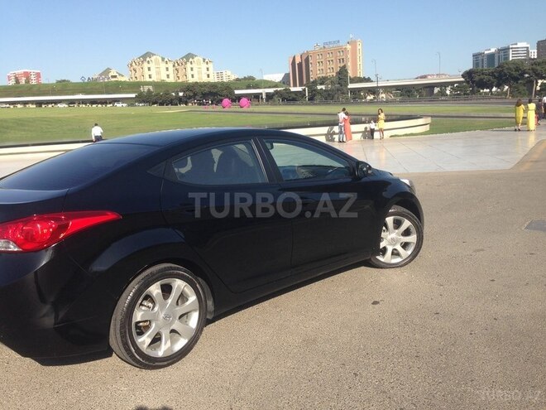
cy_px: 205
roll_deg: +2.3
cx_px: 273
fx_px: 521
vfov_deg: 42.9
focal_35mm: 33
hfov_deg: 55.4
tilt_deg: -9.9
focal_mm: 4.12
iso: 50
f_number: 2.4
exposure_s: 1/1063
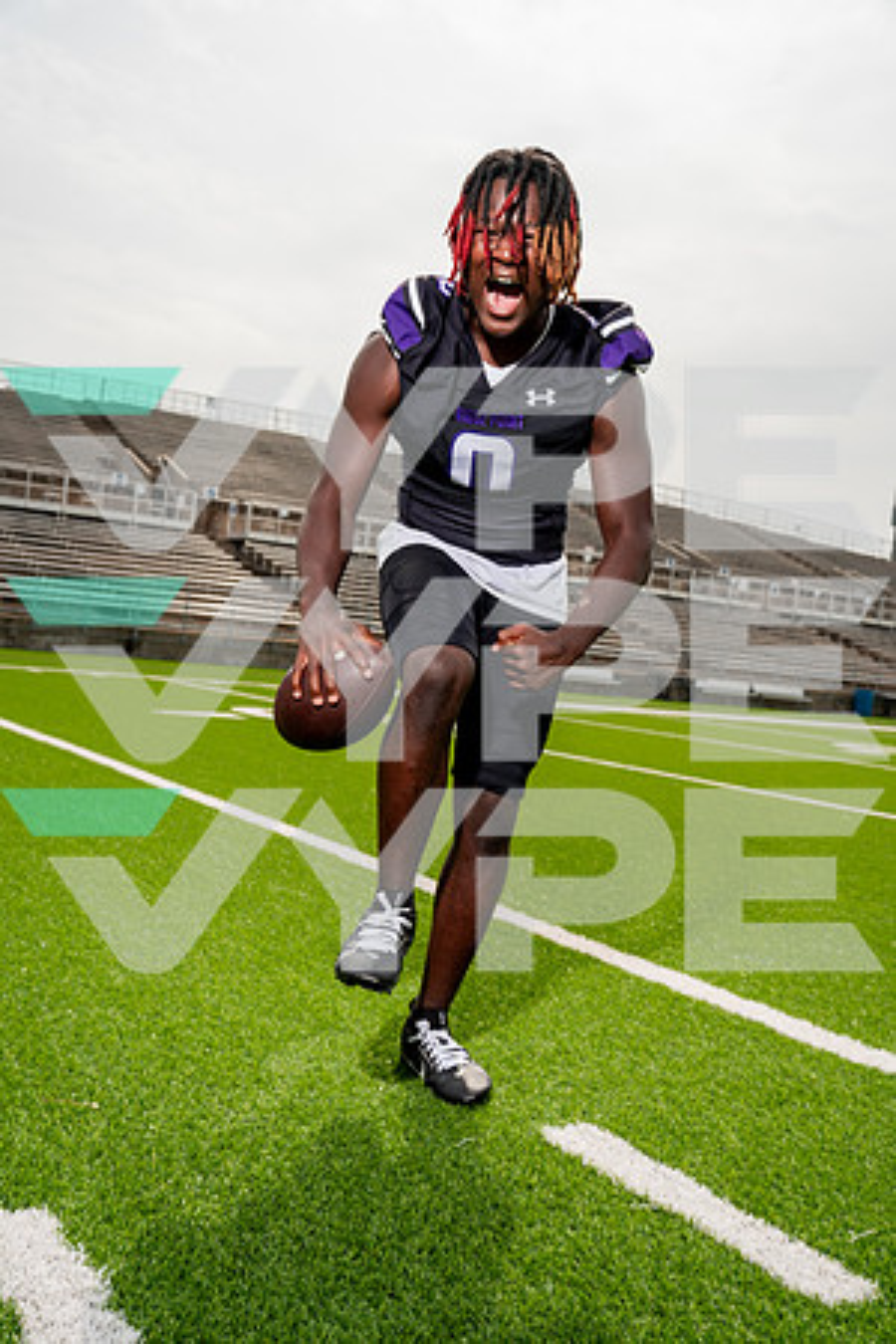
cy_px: 672
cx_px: 448
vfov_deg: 51.9
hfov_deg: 35.9
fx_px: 1381
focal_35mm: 37
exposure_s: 1/640
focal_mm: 37
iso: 100
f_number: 5.6
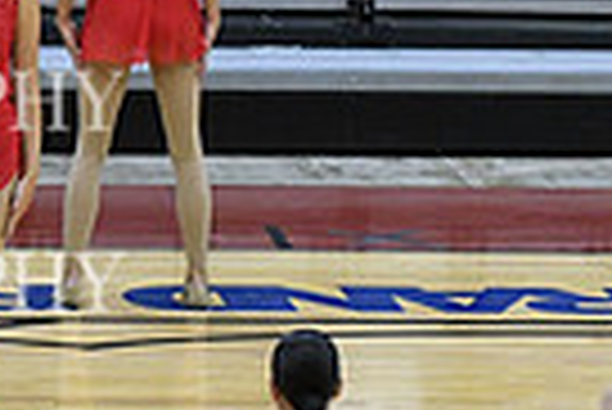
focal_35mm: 447
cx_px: -526
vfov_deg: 3.1
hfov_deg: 4.6
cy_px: 191
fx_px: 7607
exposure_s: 1/400
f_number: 3.5
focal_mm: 70
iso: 4000
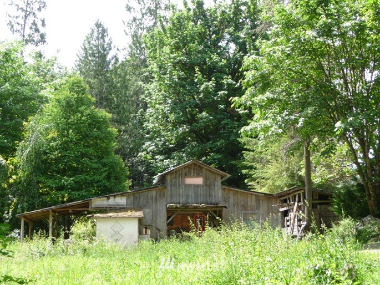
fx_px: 681
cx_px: 190
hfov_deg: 31.2
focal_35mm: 62
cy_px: 142
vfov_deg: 23.7
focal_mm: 10.5
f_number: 4.5
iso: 100
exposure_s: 1/125
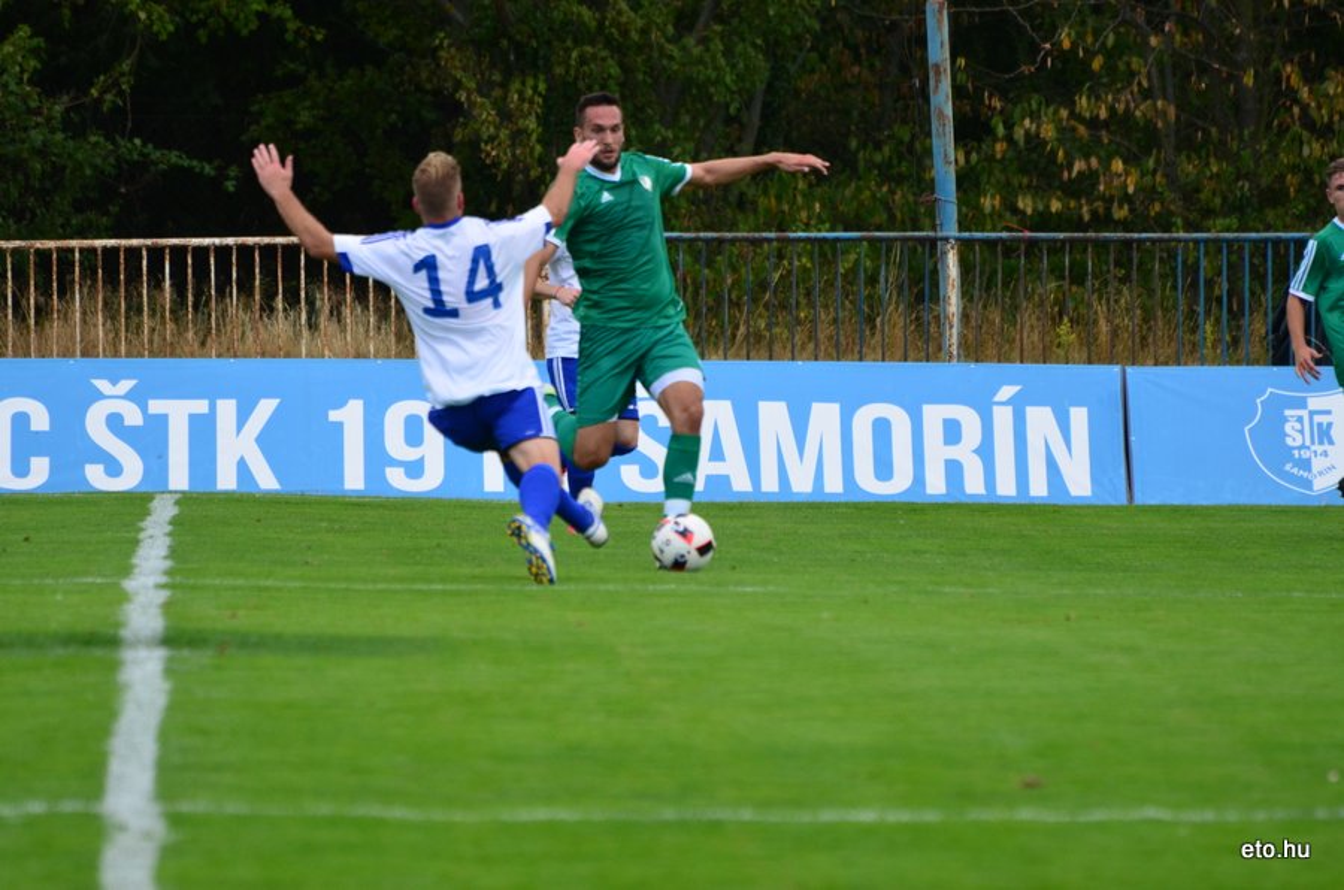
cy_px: 445
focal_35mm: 450
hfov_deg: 4.6
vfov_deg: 3.0
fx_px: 16764
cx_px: 672
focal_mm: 300
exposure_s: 1/1000
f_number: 5.6
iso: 500
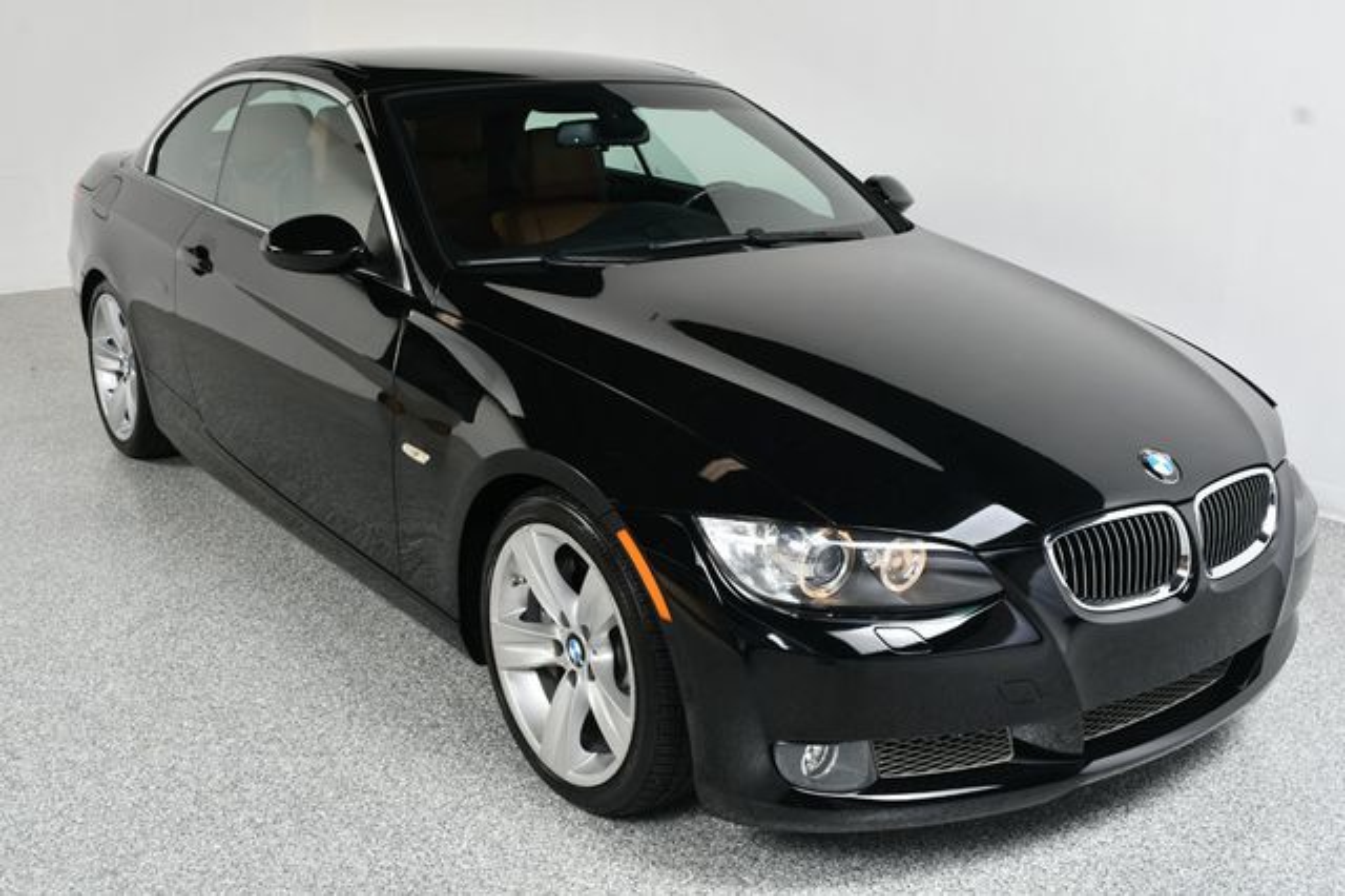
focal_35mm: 36
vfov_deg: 36.8
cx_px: 672
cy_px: 448
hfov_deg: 53.2
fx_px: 1344
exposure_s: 1/160
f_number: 9
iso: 100
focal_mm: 24
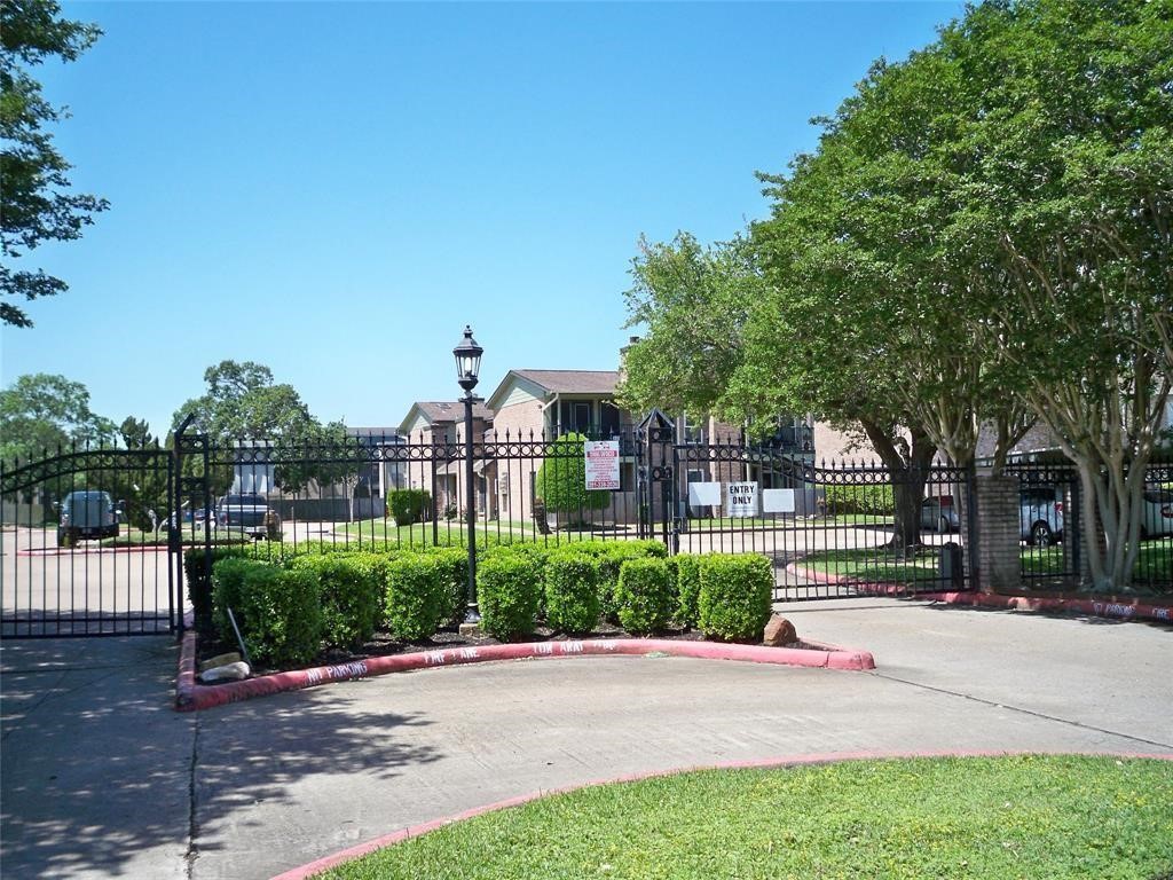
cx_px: 586
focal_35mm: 35
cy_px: 440
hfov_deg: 52.6
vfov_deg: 40.7
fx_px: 1186
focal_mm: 6.3
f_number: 3.1
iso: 64
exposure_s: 1/640
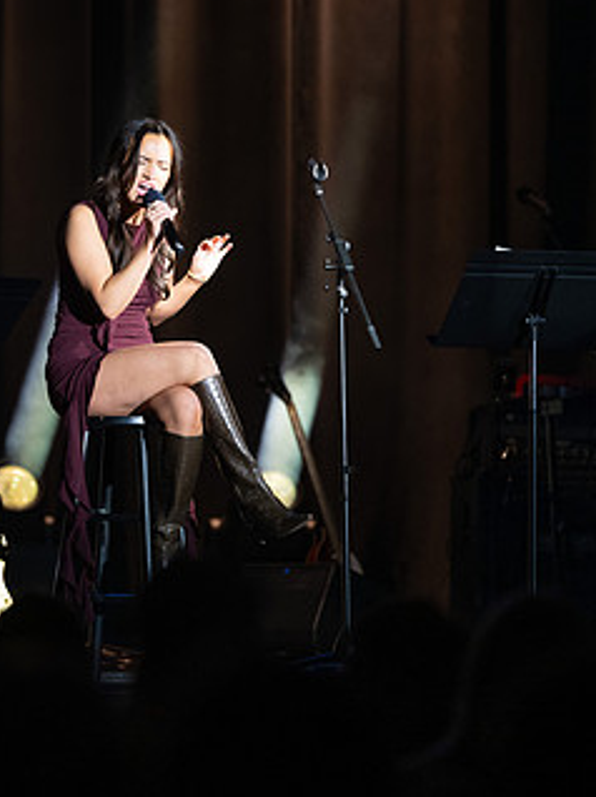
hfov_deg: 4.7
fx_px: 7264
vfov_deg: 6.3
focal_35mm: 316
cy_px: 365
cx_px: 150
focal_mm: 180
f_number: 2.8
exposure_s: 1/250
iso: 1250
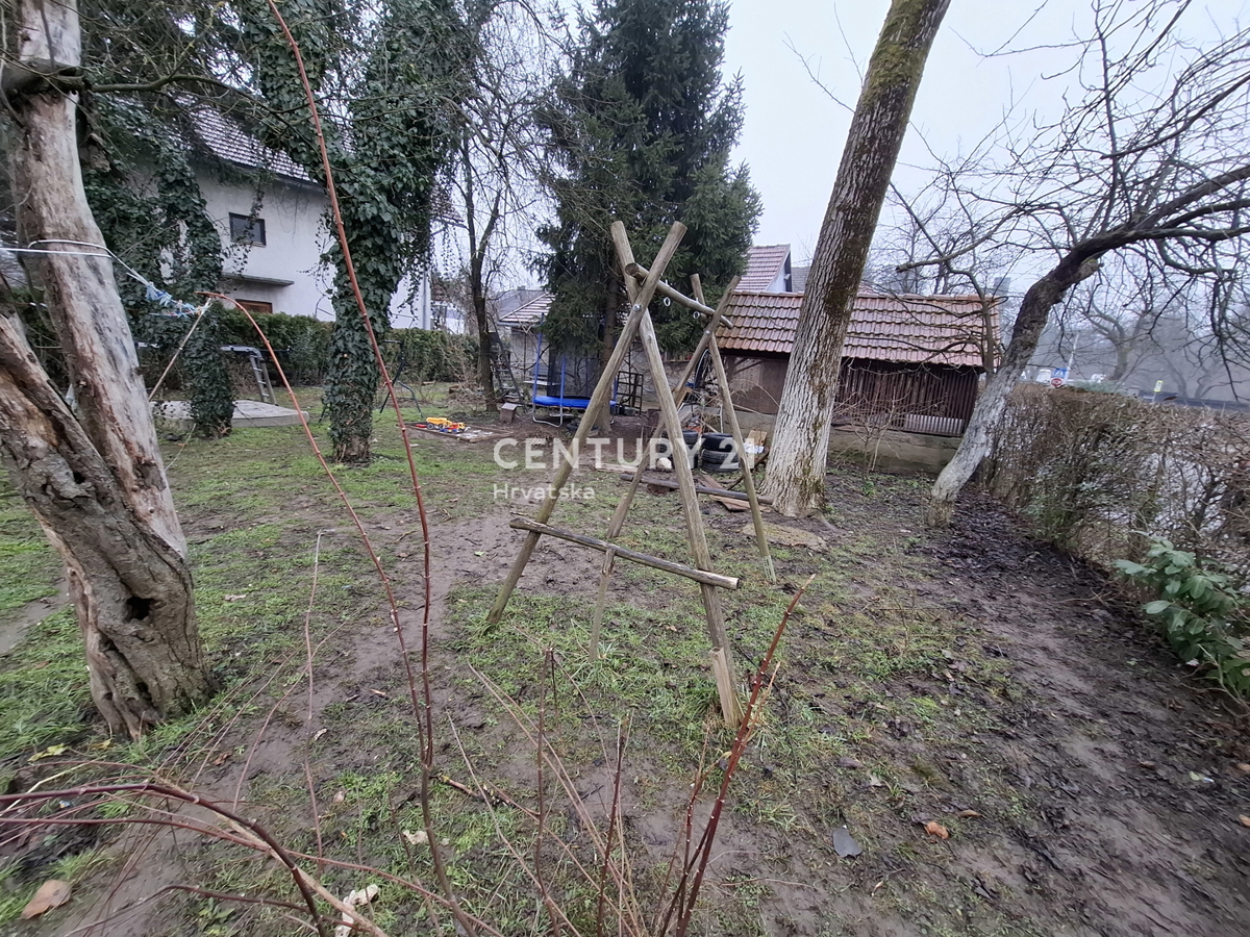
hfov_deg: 106.2
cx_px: 625
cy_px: 468
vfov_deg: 89.9
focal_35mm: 13
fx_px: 469
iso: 40
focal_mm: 1.74
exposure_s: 1/50
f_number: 2.2
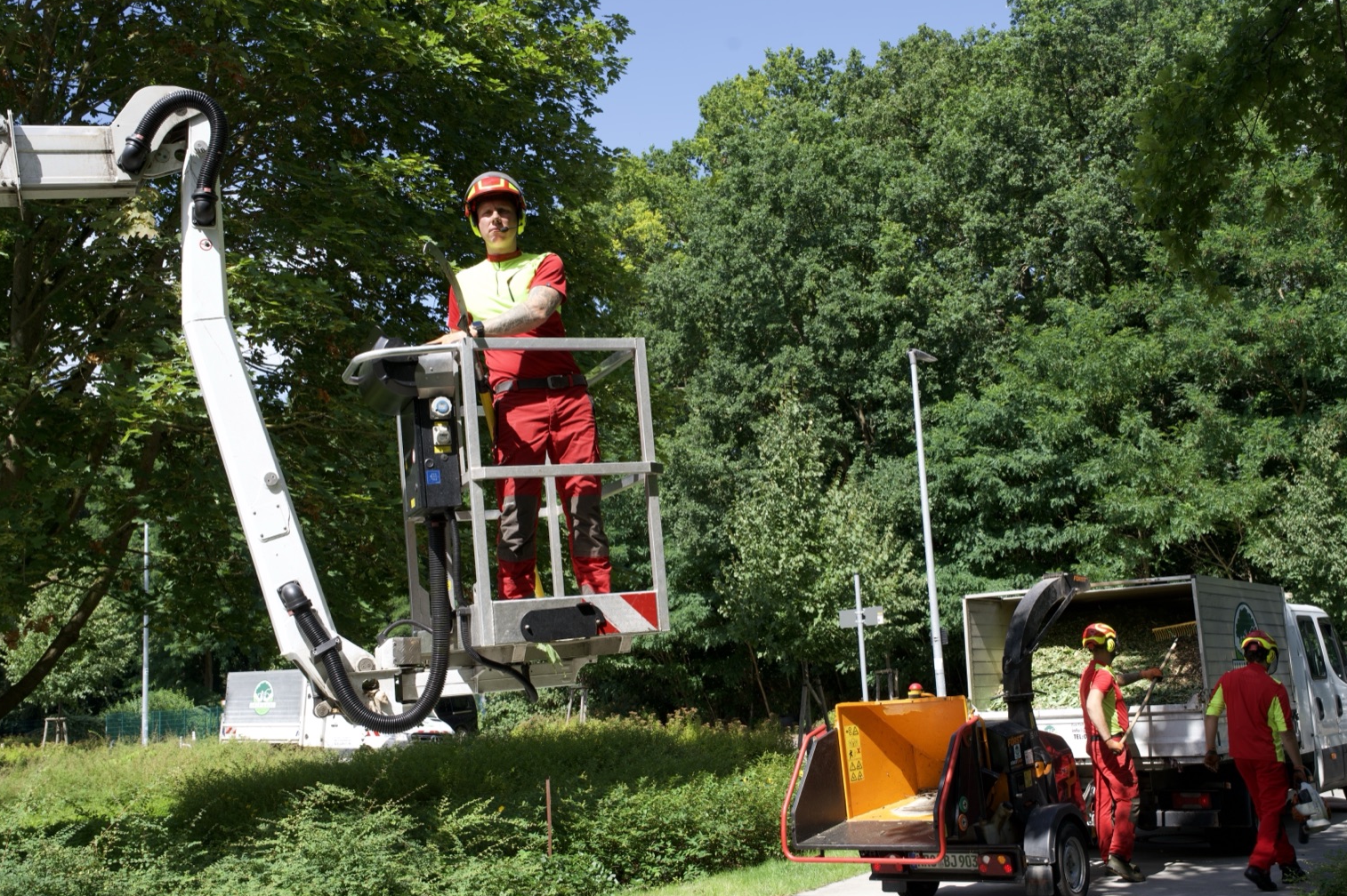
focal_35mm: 37
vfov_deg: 35.9
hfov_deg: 51.9
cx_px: 701
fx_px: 1384
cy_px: 450
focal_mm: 35
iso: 100
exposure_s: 1/100
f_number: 8
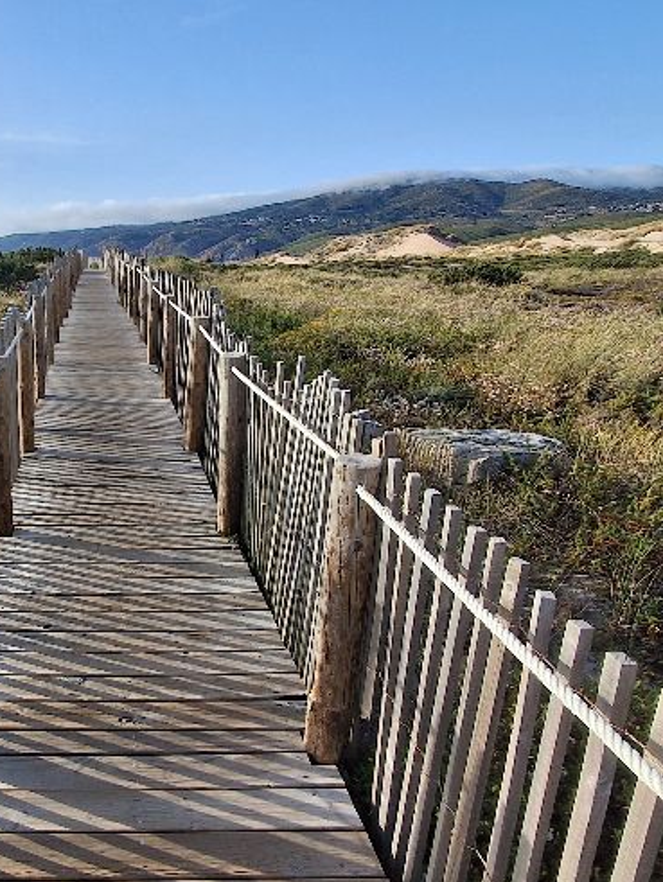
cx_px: 86
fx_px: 714
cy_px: 491
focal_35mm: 28
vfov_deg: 63.2
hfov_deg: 45.8
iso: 40
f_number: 2.2
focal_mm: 1.64
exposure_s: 1/1493
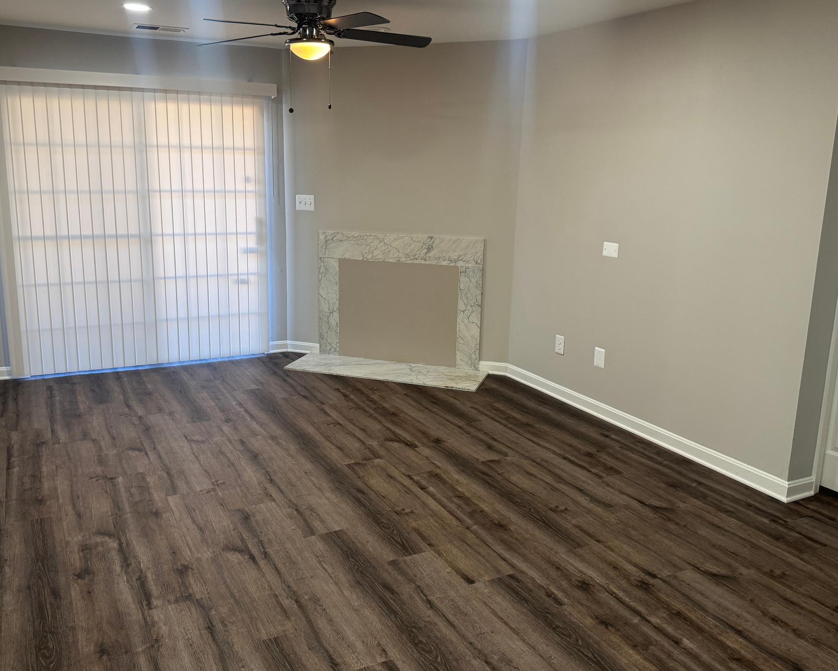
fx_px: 719
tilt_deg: -12.1
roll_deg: -0.5
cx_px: 378
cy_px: 316
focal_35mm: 29
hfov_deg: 60.3
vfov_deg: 49.9
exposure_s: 1/120
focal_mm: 6.76
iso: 200
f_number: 1.78
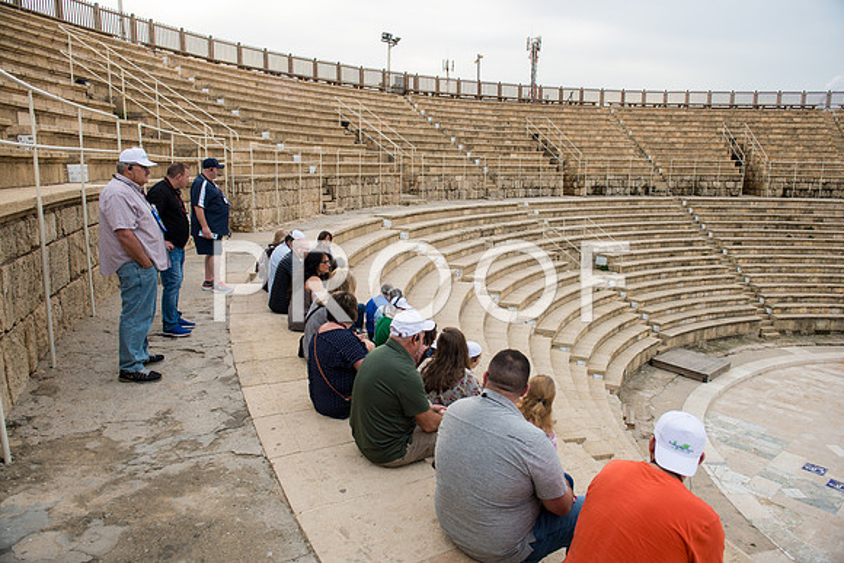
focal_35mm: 24
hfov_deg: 73.7
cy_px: 282
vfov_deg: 53.2
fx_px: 563
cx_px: 422
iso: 100
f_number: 3.5
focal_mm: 24
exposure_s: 1/320
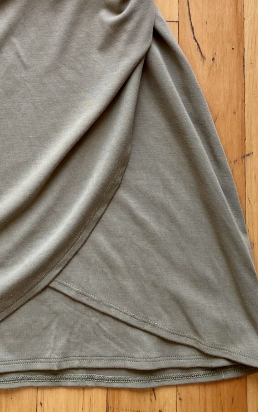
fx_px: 697
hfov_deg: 20.7
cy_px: -31
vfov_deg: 29.9
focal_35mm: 62
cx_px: 41
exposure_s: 1/122
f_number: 1.8
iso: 50
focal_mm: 4.25
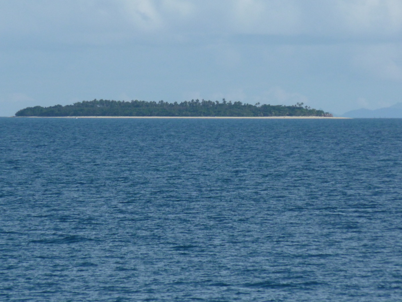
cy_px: 151
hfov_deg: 5.0
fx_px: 4634
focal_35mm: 399
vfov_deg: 3.7
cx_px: 201
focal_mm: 49.2
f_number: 5.6
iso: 160
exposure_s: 1/1000
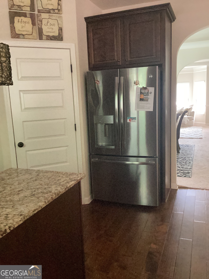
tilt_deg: -10.7
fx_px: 250
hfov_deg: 45.4
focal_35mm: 31
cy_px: 140
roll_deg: +2.2
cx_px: 104
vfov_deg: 58.4
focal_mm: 3.3
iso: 640
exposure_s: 1/30
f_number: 2.4
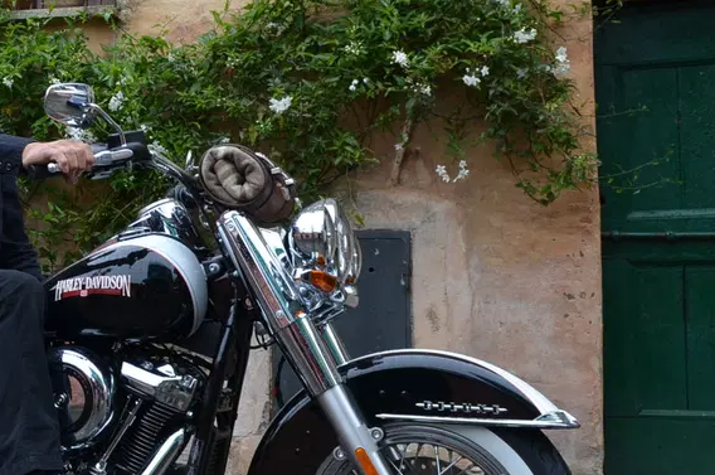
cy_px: 185
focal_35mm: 57
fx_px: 1130
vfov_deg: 23.7
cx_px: 68
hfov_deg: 33.2
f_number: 6.3
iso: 200
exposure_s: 1/160
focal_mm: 18
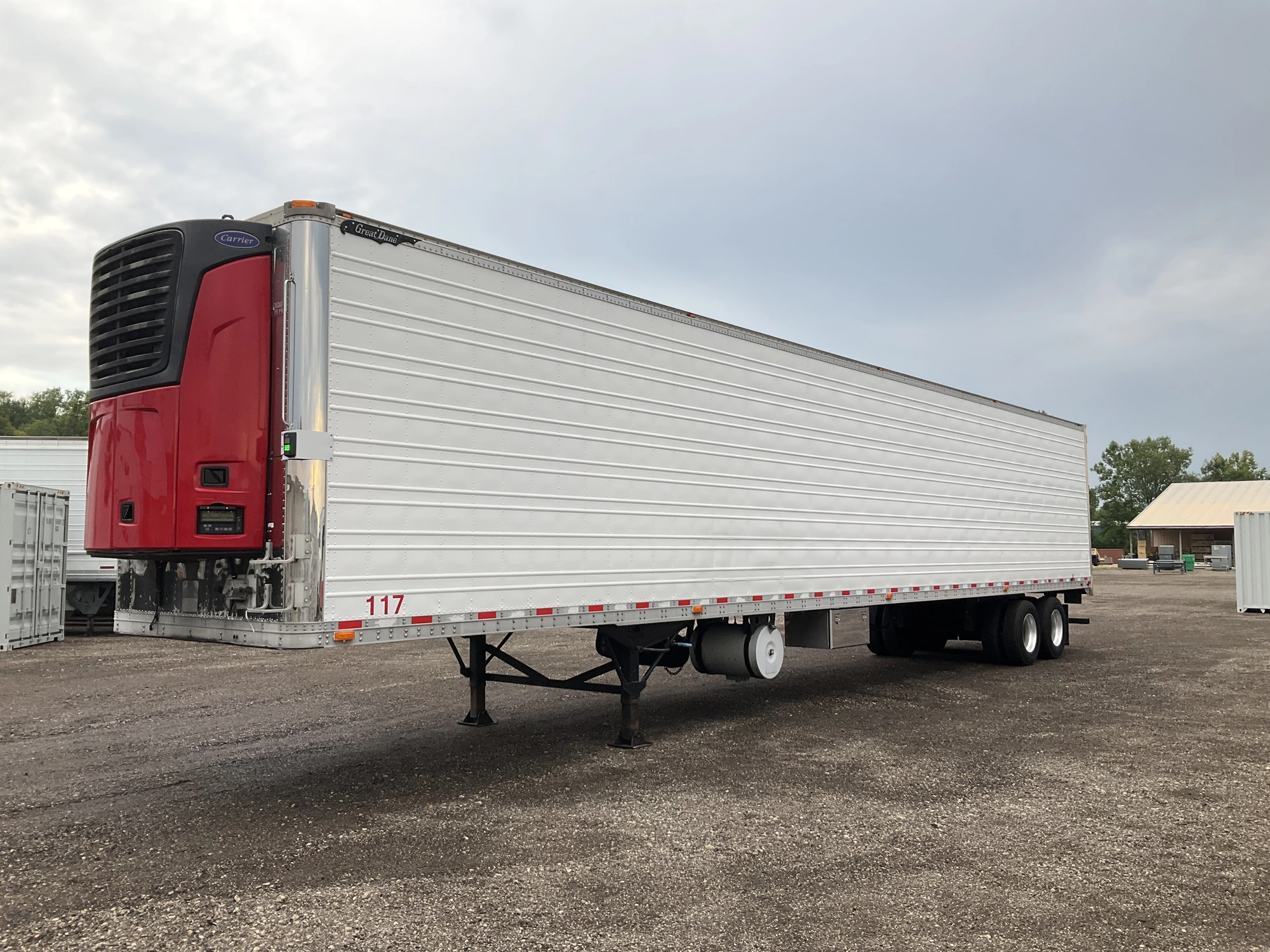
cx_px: 635
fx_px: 1064
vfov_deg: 48.2
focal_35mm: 29
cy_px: 476
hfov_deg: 61.7
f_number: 1.8
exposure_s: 1/419
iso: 25
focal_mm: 3
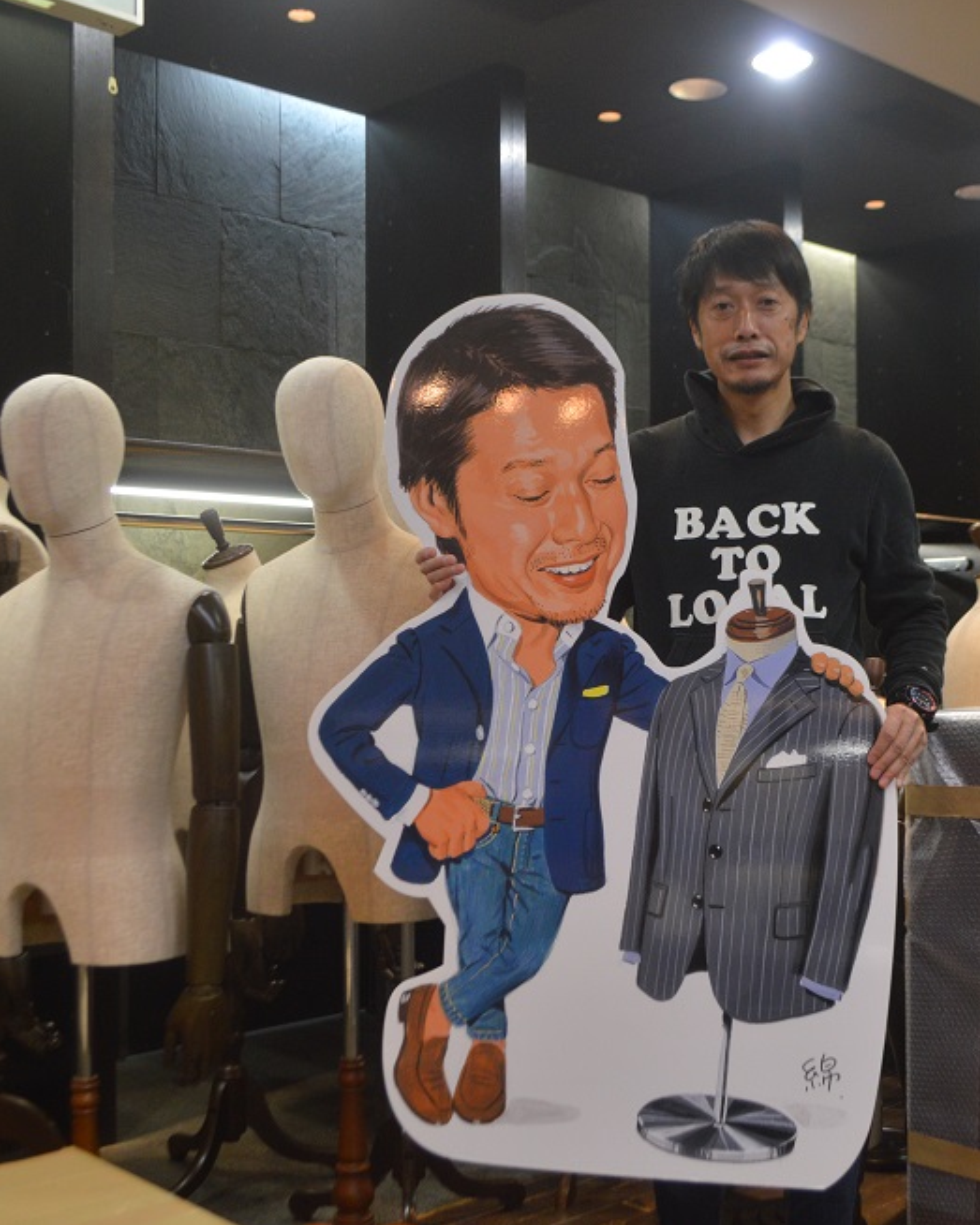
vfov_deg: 42.9
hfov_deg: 34.6
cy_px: 612
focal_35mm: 43
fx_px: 1559
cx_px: 635
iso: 500
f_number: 3.8
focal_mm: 20
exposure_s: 1/60
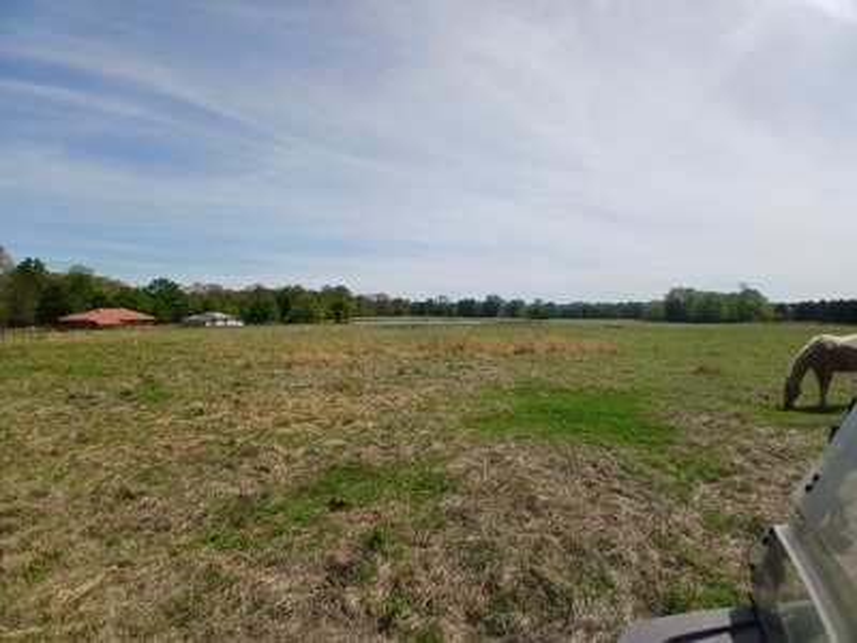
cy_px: 322
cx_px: 428
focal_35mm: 17
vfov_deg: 74.7
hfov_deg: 91.0
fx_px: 421
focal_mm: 1.4
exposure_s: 1/2304
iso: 64
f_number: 2.2
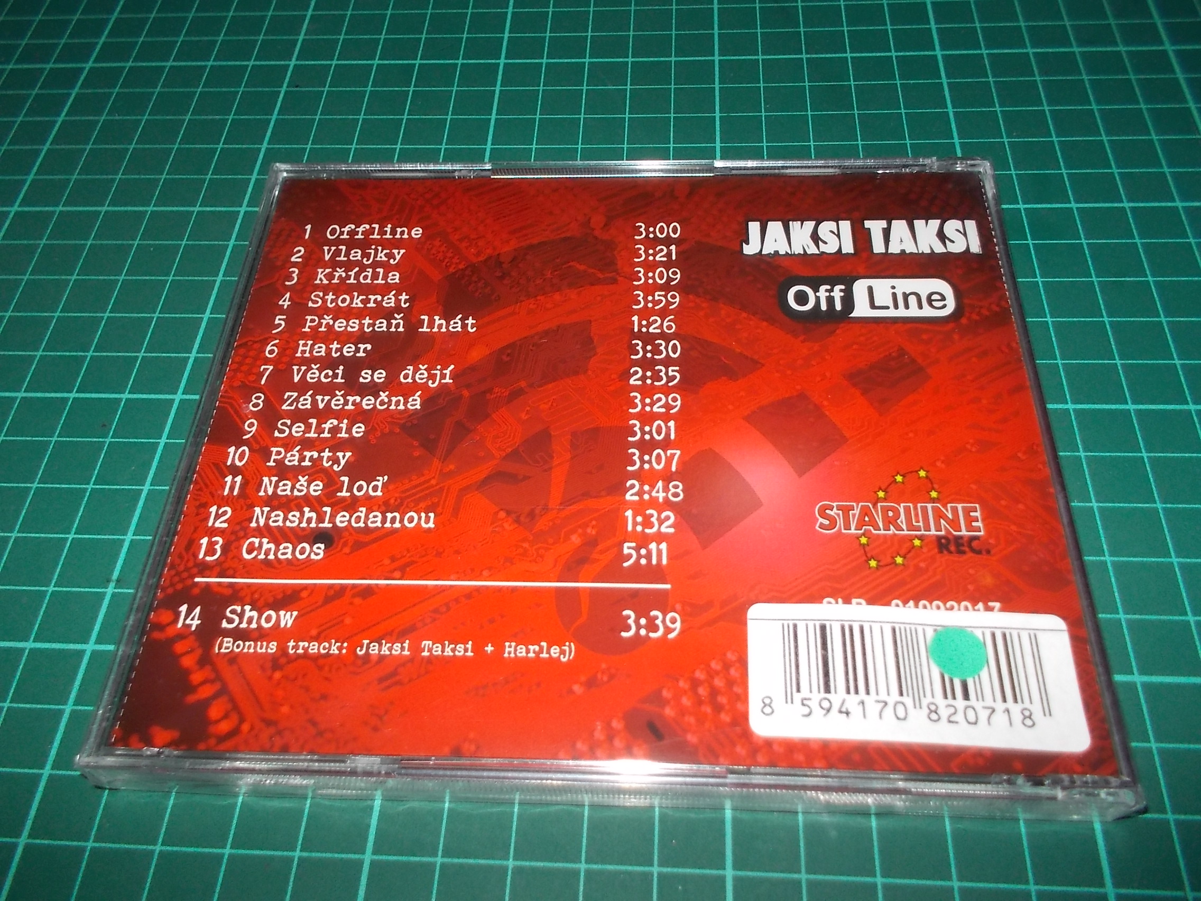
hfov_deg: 61.7
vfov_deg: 48.2
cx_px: 600
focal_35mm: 29
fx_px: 1006
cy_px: 450
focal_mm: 4.1
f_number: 3.3
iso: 200
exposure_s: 1/30
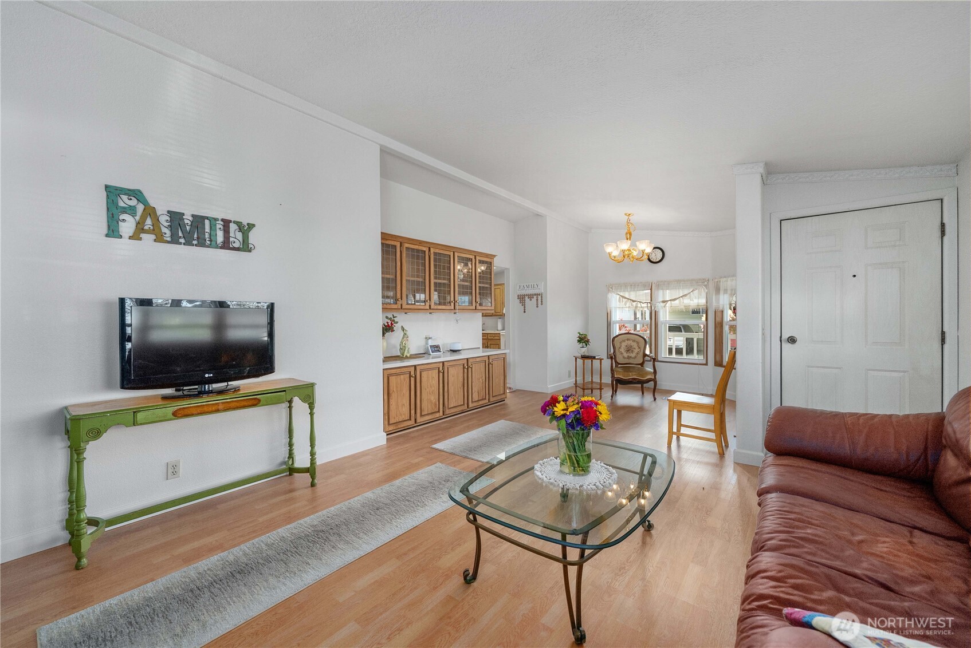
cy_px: 324
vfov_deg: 81.3
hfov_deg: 104.2
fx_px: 378
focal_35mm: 14
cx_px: 486
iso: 800
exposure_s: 1/30
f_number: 7.1
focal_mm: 14
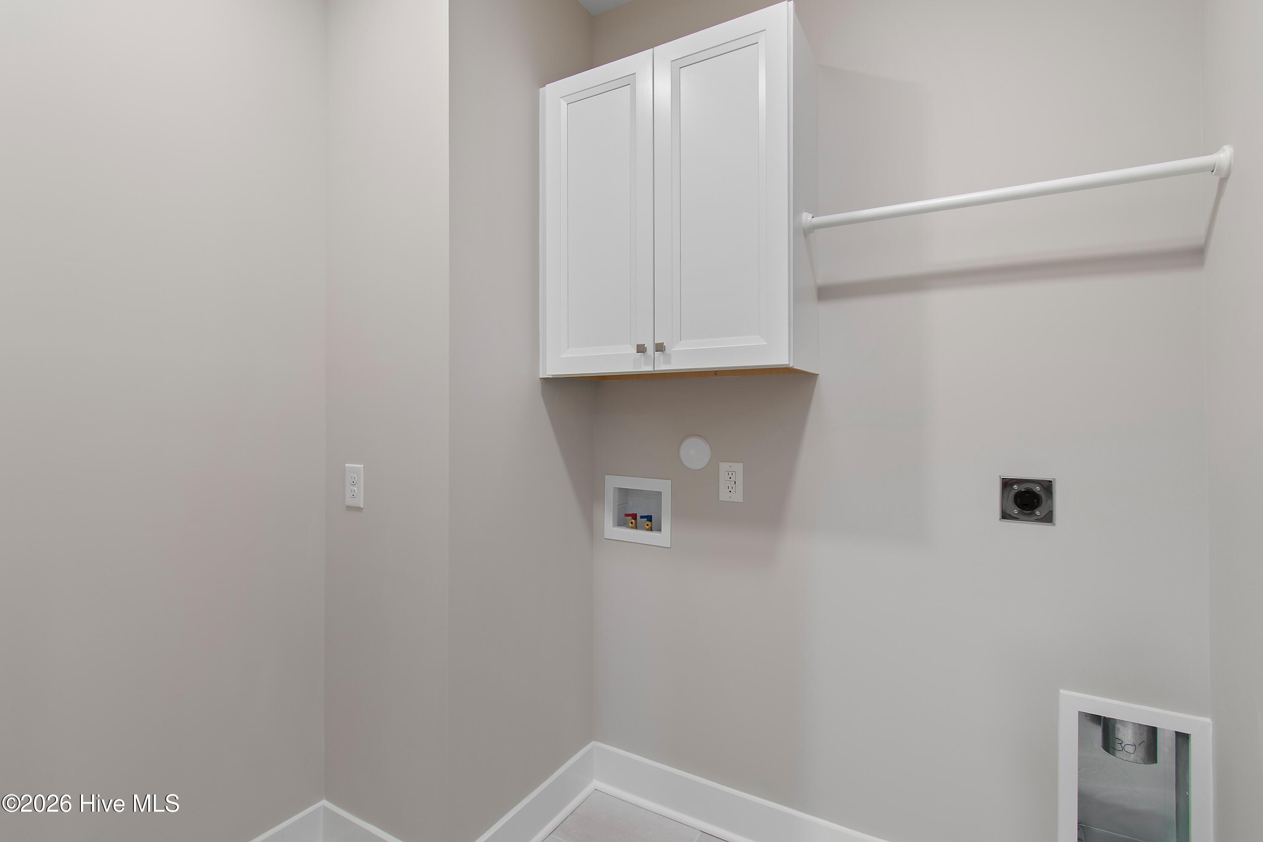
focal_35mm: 16
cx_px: 632
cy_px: 421
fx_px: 561
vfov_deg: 73.7
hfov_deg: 96.7
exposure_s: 1/4
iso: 100
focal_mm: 11
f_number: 4.8
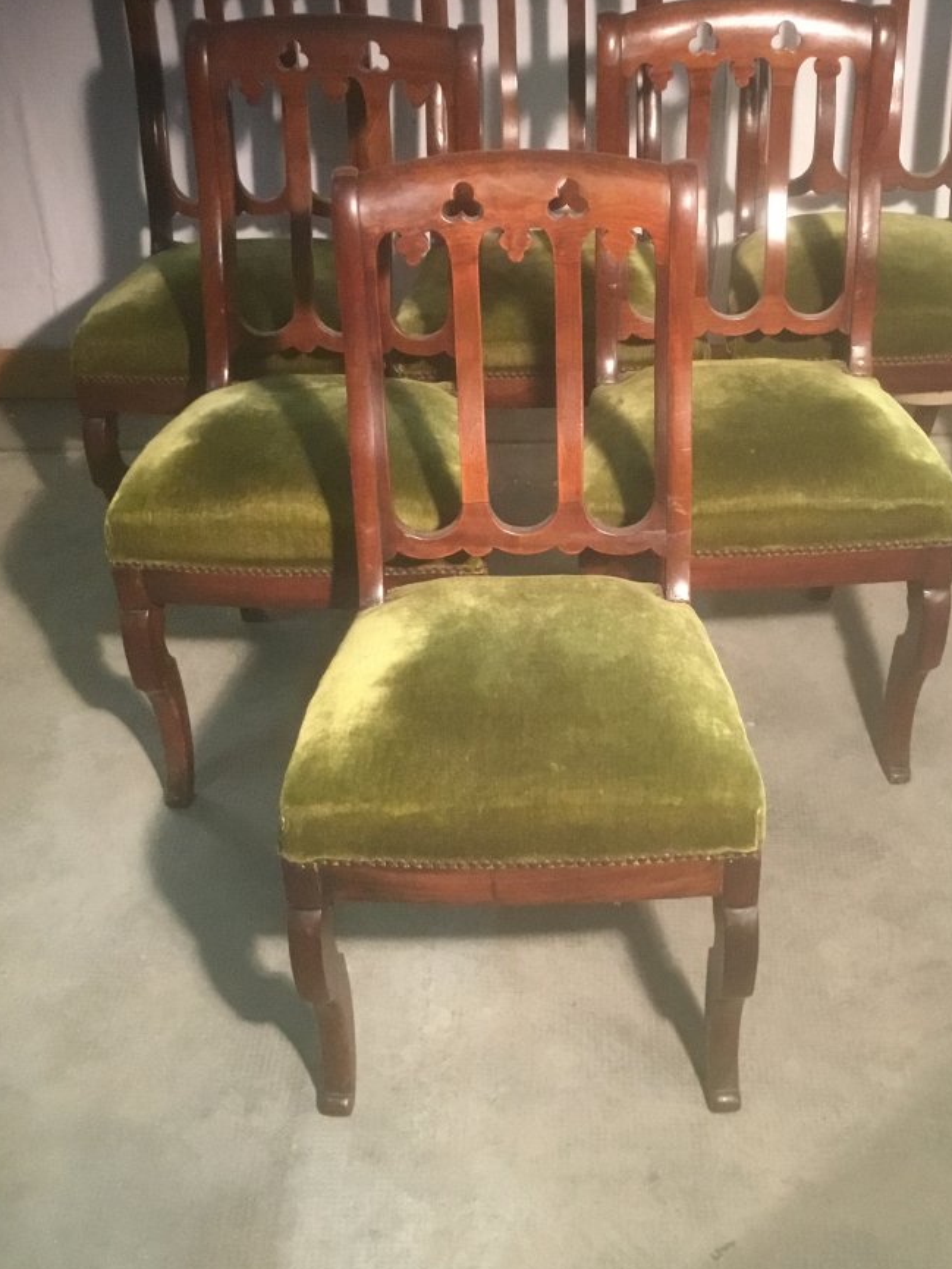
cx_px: 527
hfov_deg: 33.6
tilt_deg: -32.5
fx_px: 1576
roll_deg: +0.6
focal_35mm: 43
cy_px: 562
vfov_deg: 43.8
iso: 250
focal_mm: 3.3
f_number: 2.4
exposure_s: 1/25
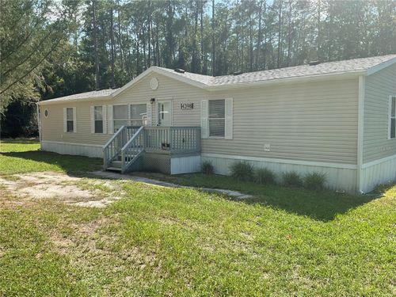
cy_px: 148
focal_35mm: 29
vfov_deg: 48.2
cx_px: 198
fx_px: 332
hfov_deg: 61.7
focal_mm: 3
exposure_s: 1/997
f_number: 1.8
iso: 16
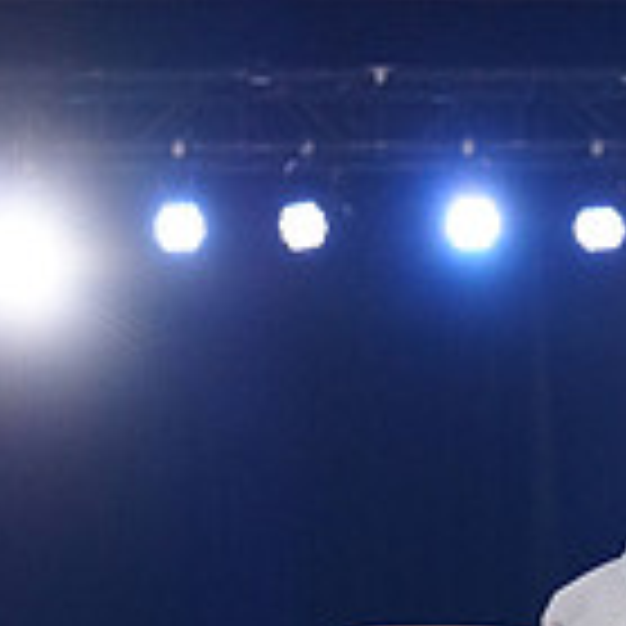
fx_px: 5954
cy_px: 1229
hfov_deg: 6.0
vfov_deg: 5.9
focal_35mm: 291
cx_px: 646
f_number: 2.8
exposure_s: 1/500
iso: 2000
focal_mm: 82
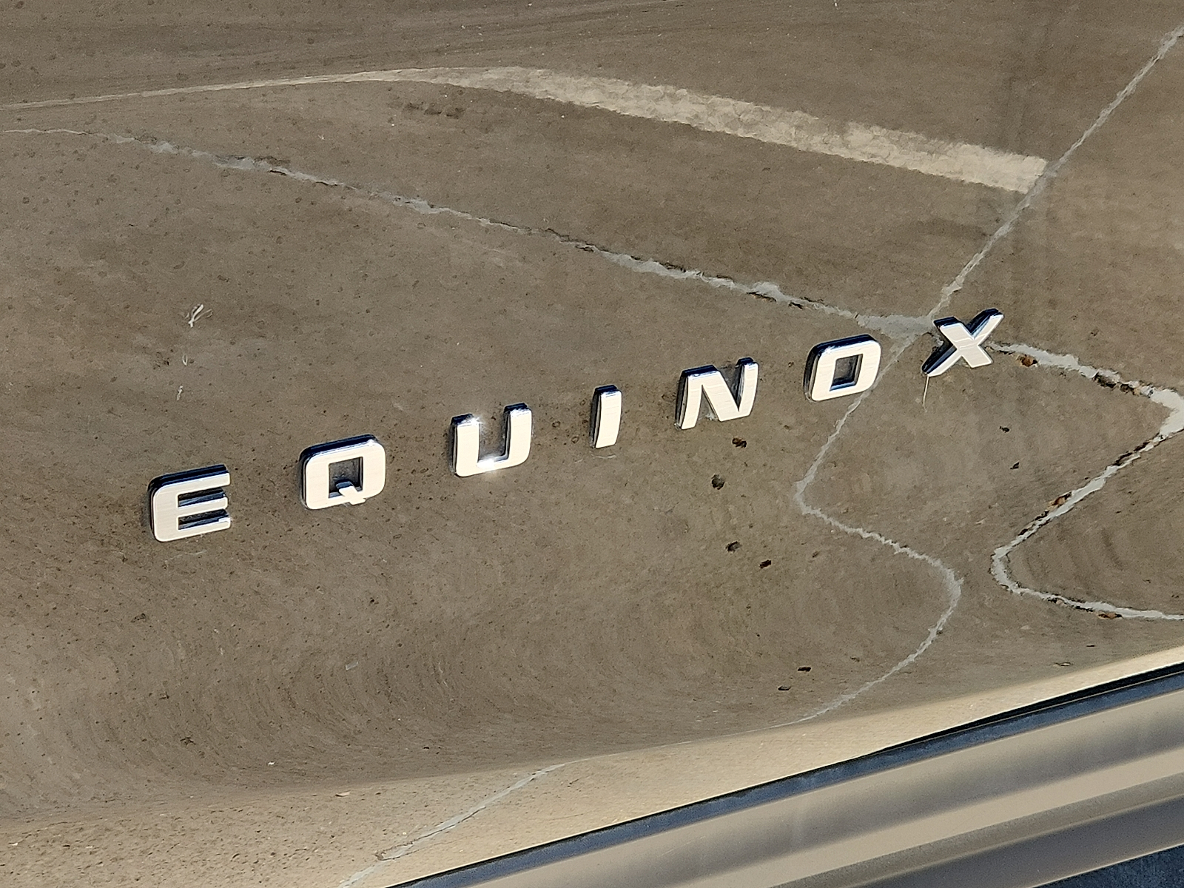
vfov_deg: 58.9
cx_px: 592
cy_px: 444
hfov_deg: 73.9
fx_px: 787
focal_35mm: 23
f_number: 1.8
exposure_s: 1/200
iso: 50
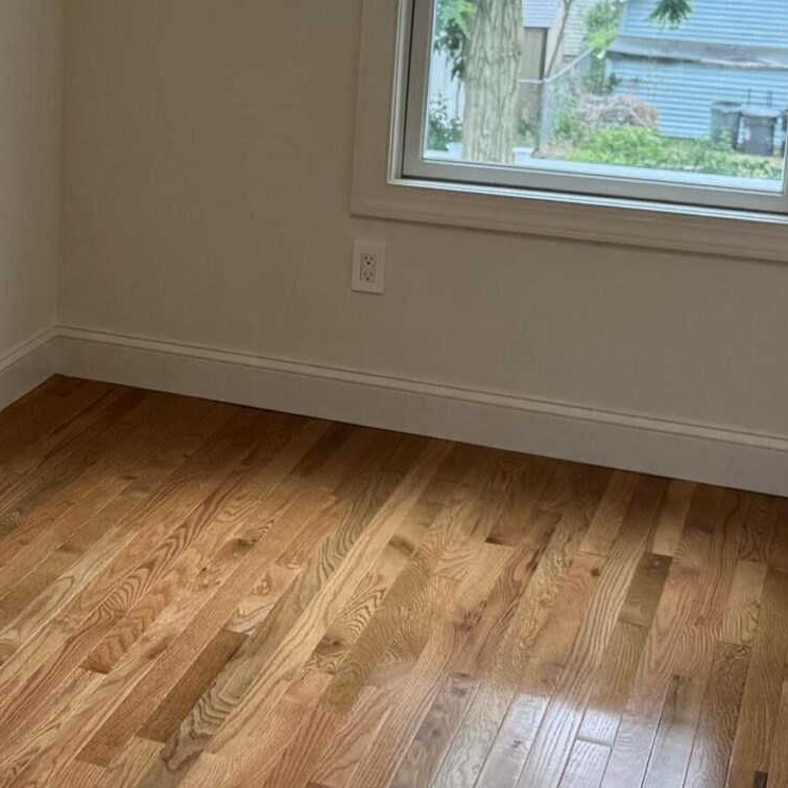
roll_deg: -1.0
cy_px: 186
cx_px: -72
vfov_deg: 23.4
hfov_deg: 22.4
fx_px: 1880
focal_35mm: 73
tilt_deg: -12.6
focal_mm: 6.76
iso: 80
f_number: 1.78
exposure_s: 1/152
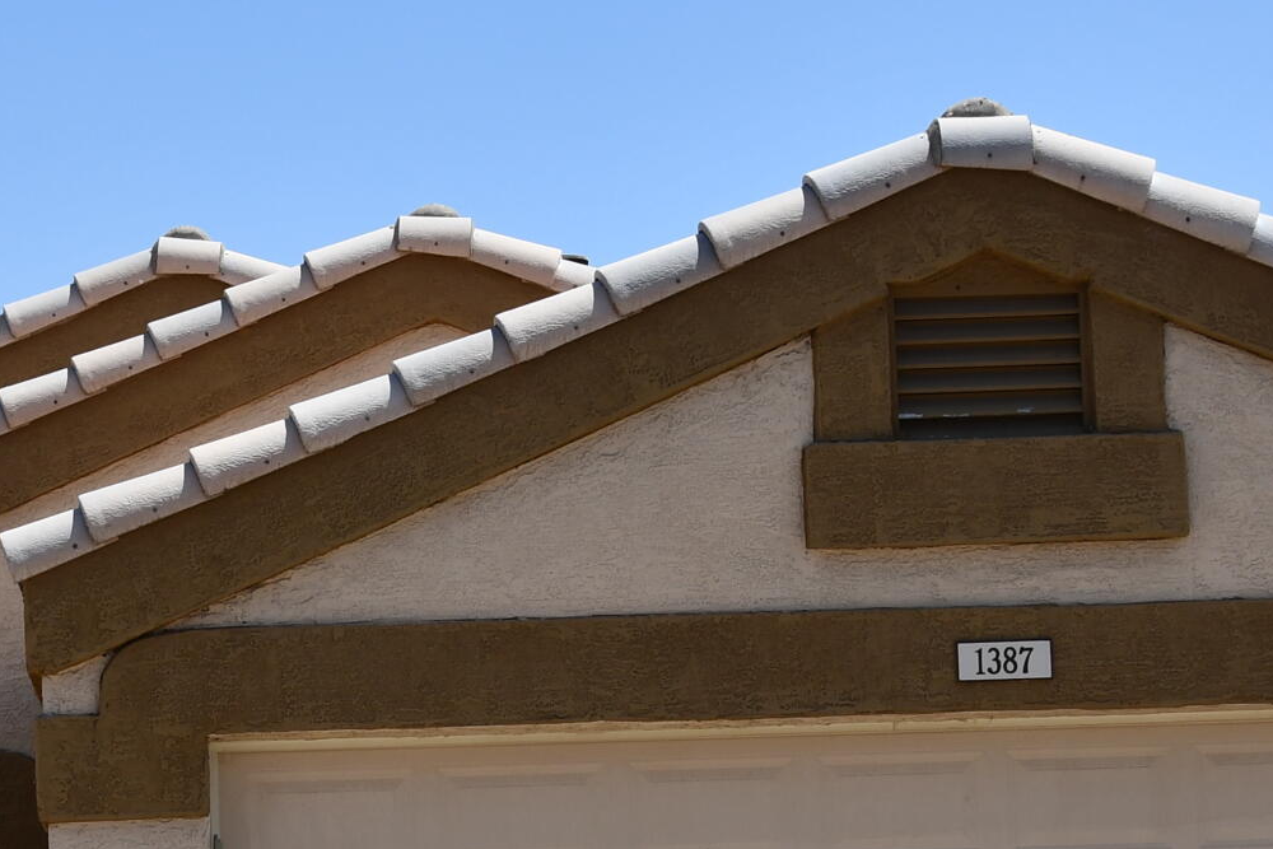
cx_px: 500
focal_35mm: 135
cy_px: 873
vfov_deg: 10.1
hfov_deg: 15.2
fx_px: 4774
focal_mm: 30
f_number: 9
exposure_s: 1/320
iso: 100
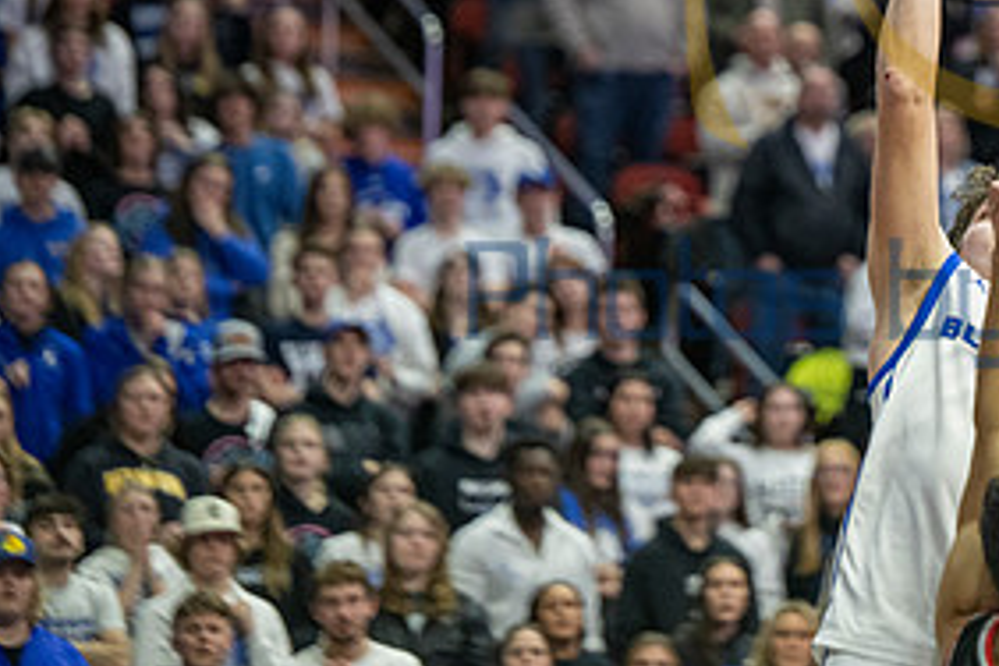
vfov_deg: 5.1
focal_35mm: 267
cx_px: 981
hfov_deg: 7.7
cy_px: 2
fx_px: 7409
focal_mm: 130
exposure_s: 1/640
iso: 2500
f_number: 2.8
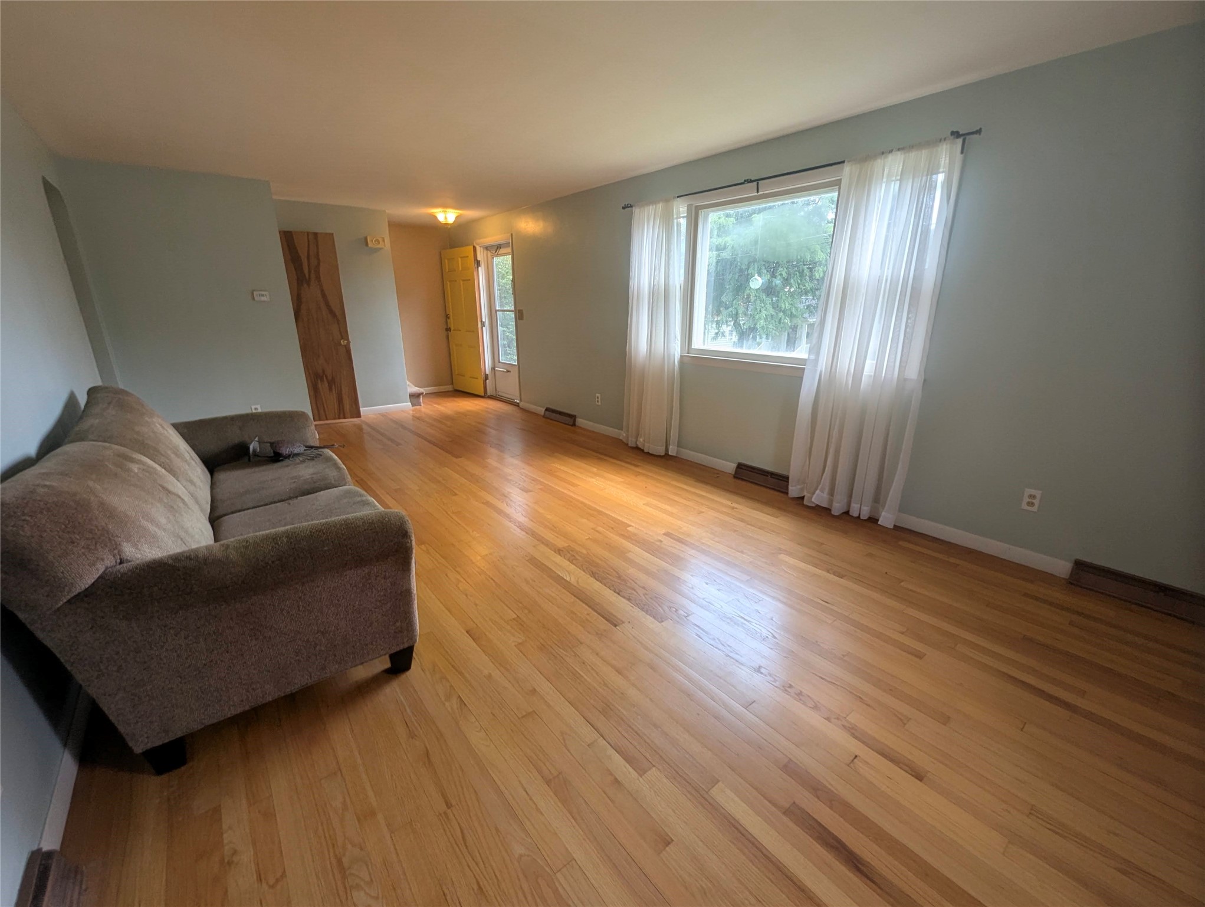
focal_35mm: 13
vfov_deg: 90.1
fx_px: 453
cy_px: 454
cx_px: 602
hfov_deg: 106.1
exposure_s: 1/73
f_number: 2.2
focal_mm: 1.95
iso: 45
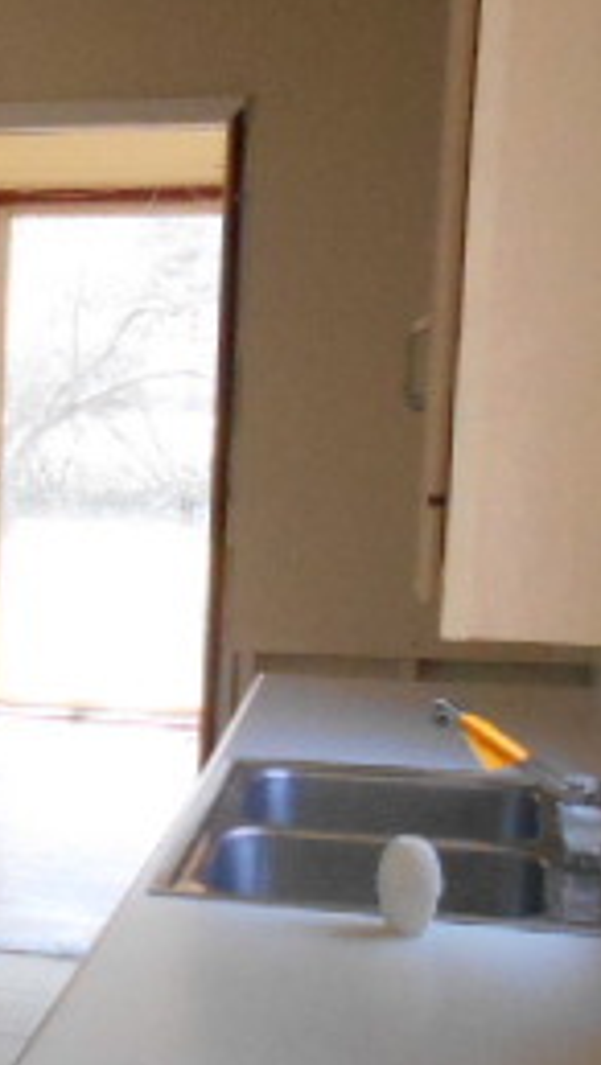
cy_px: 641
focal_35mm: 70
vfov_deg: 30.1
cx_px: -354
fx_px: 1980
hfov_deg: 15.6
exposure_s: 1/250
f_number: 3.2
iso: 800
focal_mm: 4.6
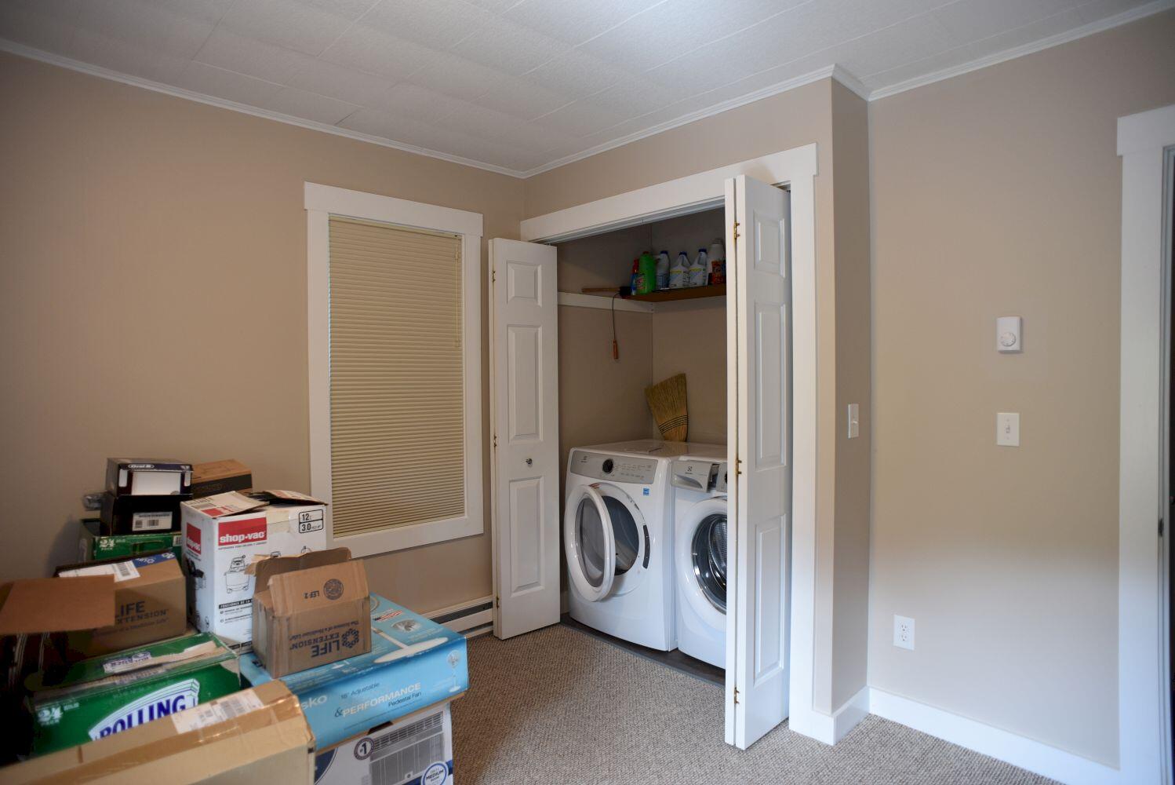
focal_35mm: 20
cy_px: 392
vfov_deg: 62.0
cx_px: 588
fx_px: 653
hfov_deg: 84.0
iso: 560
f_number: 4
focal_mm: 20
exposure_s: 1/60
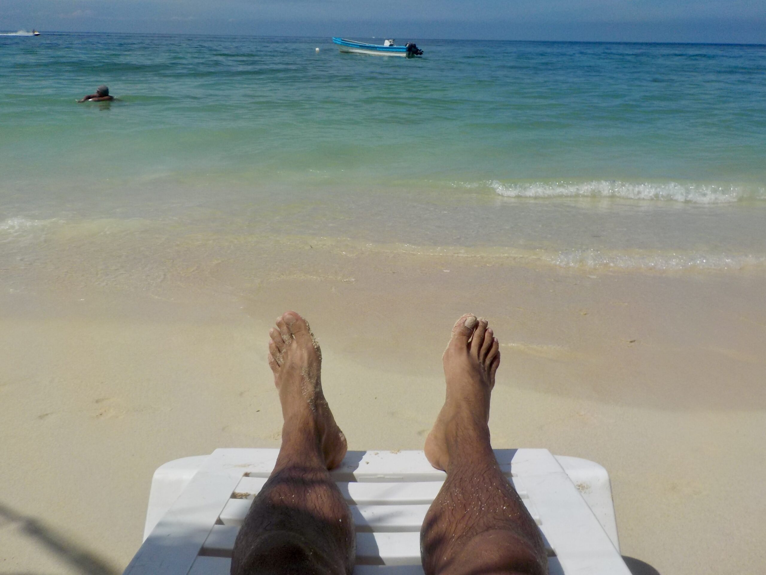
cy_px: 288
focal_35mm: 30
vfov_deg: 46.8
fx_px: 664
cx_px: 383
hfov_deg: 60.0
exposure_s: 1/1250
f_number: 6.6
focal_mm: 4.1
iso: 125
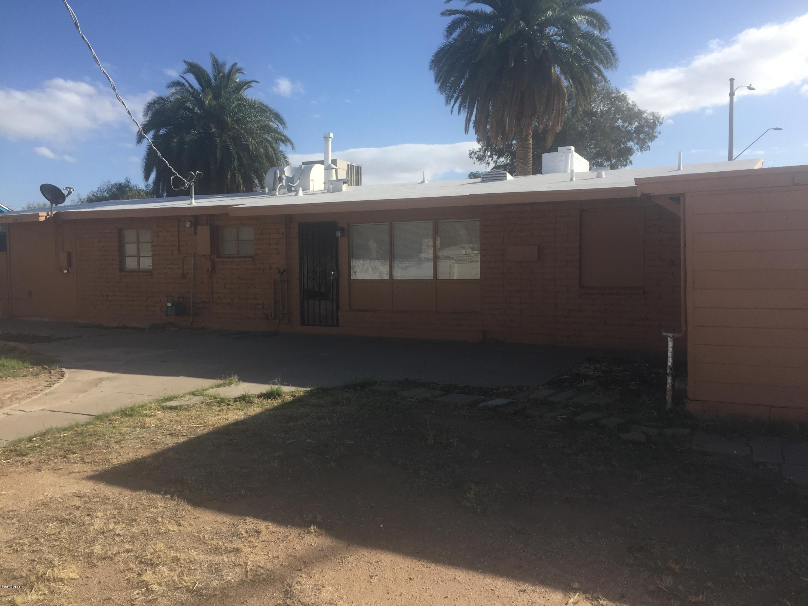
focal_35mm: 29
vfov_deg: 48.2
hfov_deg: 61.7
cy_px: 303
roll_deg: +0.1
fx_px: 677
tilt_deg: -1.9
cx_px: 404
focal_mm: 4.15
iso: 32
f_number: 2.2
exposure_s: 1/1980
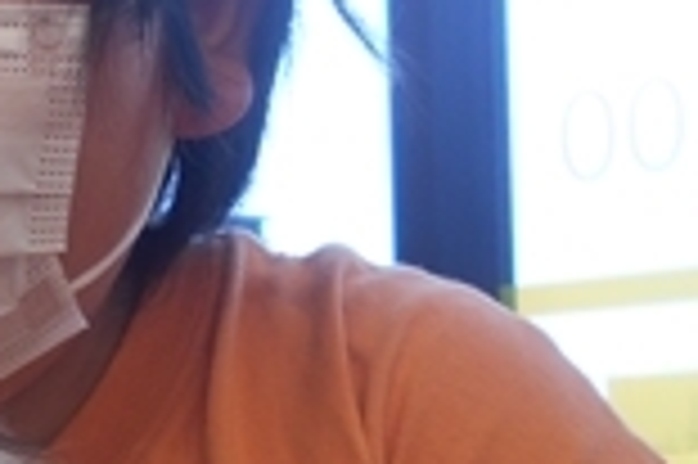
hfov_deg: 18.1
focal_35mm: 105
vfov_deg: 12.8
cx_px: -230
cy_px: 509
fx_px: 2034
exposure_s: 1/30
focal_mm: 4.6
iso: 110
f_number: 3.2
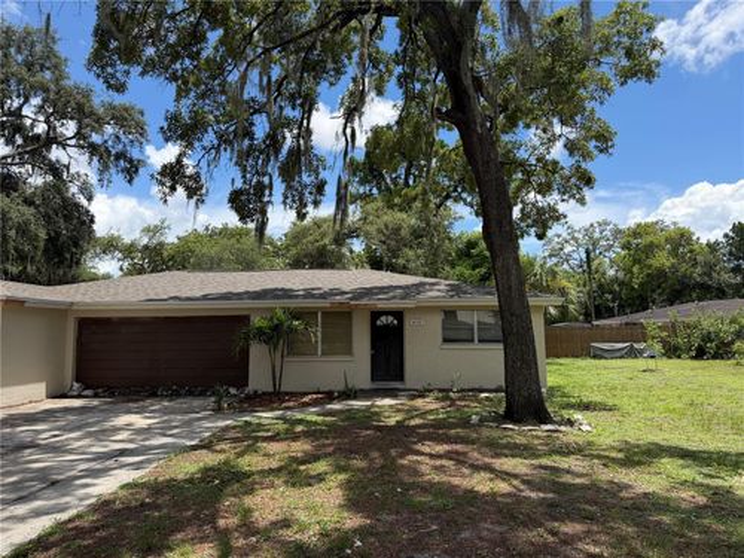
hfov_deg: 71.6
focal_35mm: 24
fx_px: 516
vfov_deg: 56.8
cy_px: 279
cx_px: 372
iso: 100
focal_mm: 6.76
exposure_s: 1/3953
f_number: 1.78
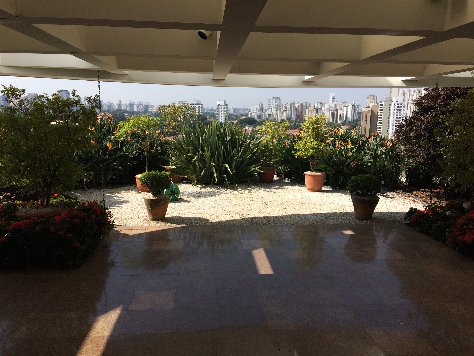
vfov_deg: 48.2
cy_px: 178
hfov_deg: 61.7
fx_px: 397
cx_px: 237
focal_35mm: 29
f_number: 2.2
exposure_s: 1/2053
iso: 32
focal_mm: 4.15
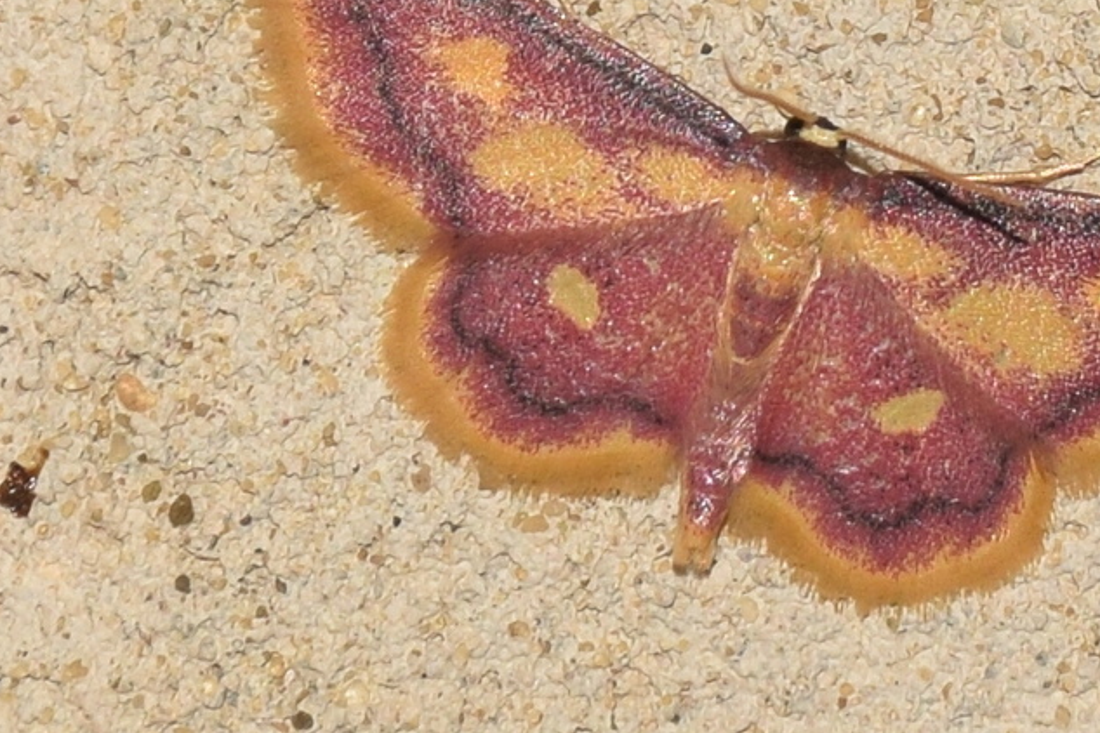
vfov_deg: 4.3
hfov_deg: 6.5
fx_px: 9716
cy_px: 193
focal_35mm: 318
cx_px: 821
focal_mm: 140
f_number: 13
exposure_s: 1/160
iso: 100
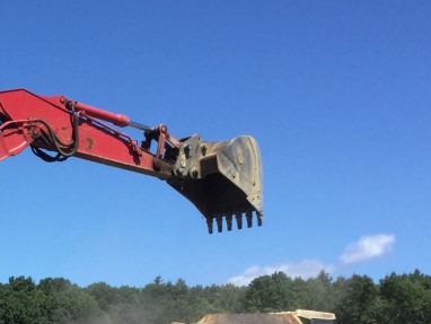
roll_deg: -1.6
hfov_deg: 22.2
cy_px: 345
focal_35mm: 83
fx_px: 1034
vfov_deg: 17.3
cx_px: -45
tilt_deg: +2.5
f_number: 2.4
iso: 25
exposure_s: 1/1274
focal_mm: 3.3
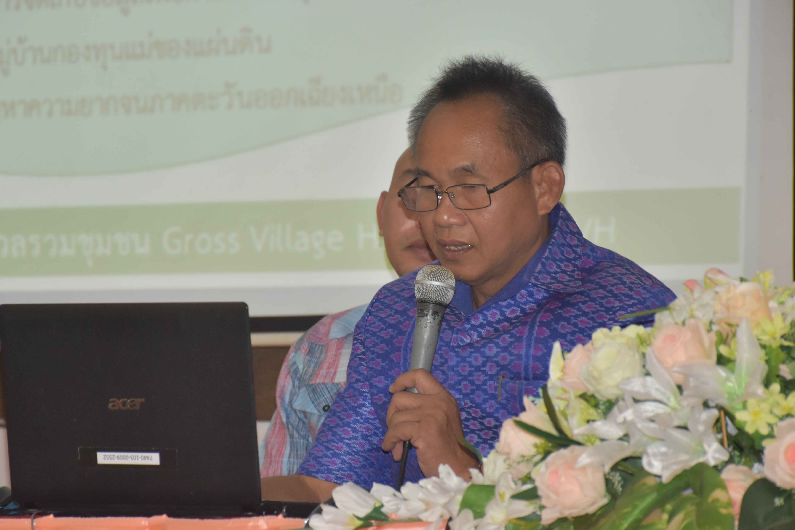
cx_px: 367
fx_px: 4549
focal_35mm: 206
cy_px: 301
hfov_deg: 10.0
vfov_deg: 6.7
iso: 800
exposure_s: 1/80
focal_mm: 116
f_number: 5.6
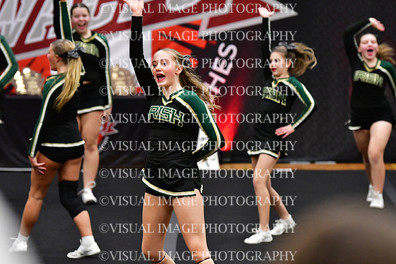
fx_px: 2552
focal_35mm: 232
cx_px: 198
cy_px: 132
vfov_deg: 5.9
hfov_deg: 8.9
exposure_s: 1/500
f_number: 3.5
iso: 5000
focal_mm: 155
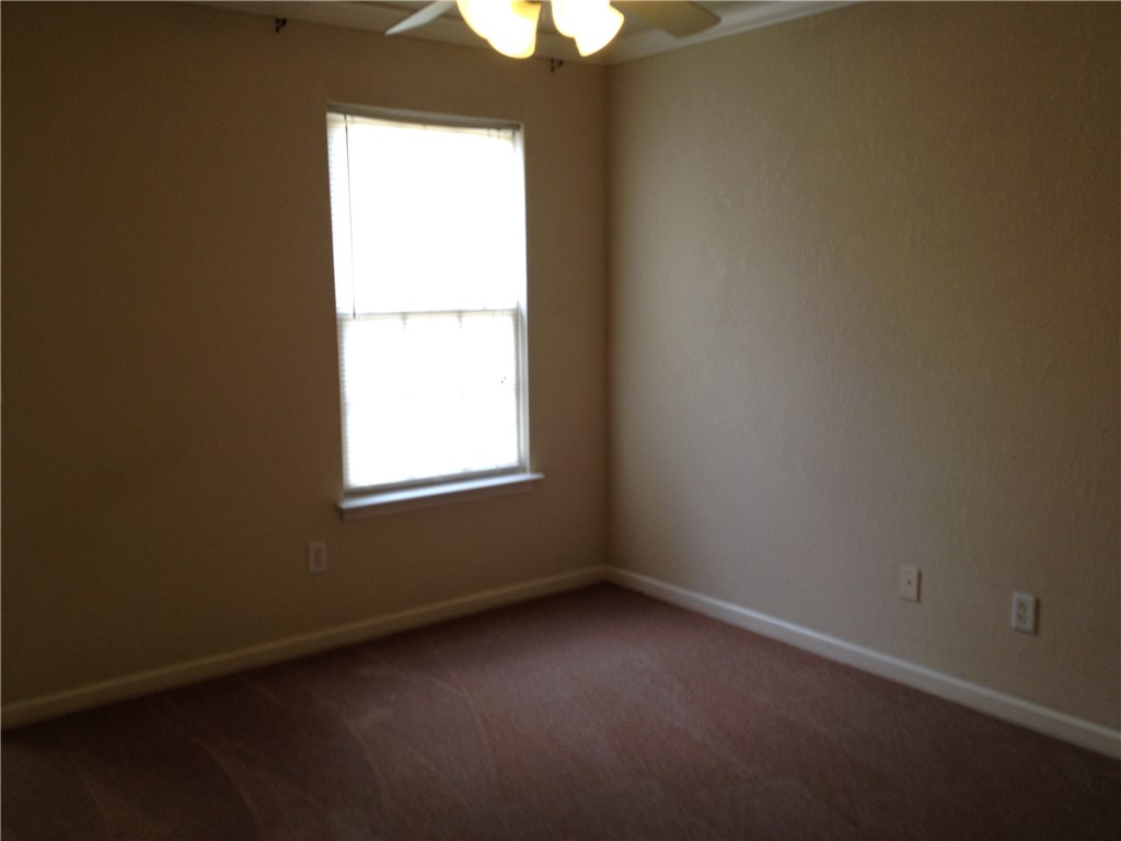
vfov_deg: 40.7
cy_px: 420
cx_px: 560
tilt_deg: -10.0
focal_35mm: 35
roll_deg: +1.7
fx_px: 1133
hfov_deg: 52.6
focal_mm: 4.28
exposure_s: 1/20
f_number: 2.4
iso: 50
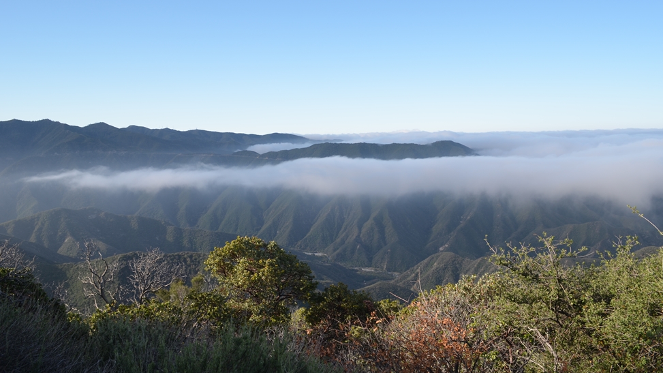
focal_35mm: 29
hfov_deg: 66.1
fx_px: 510
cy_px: 179
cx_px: 324
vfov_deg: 40.2
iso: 100
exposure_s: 1/160
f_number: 6.3
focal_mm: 18
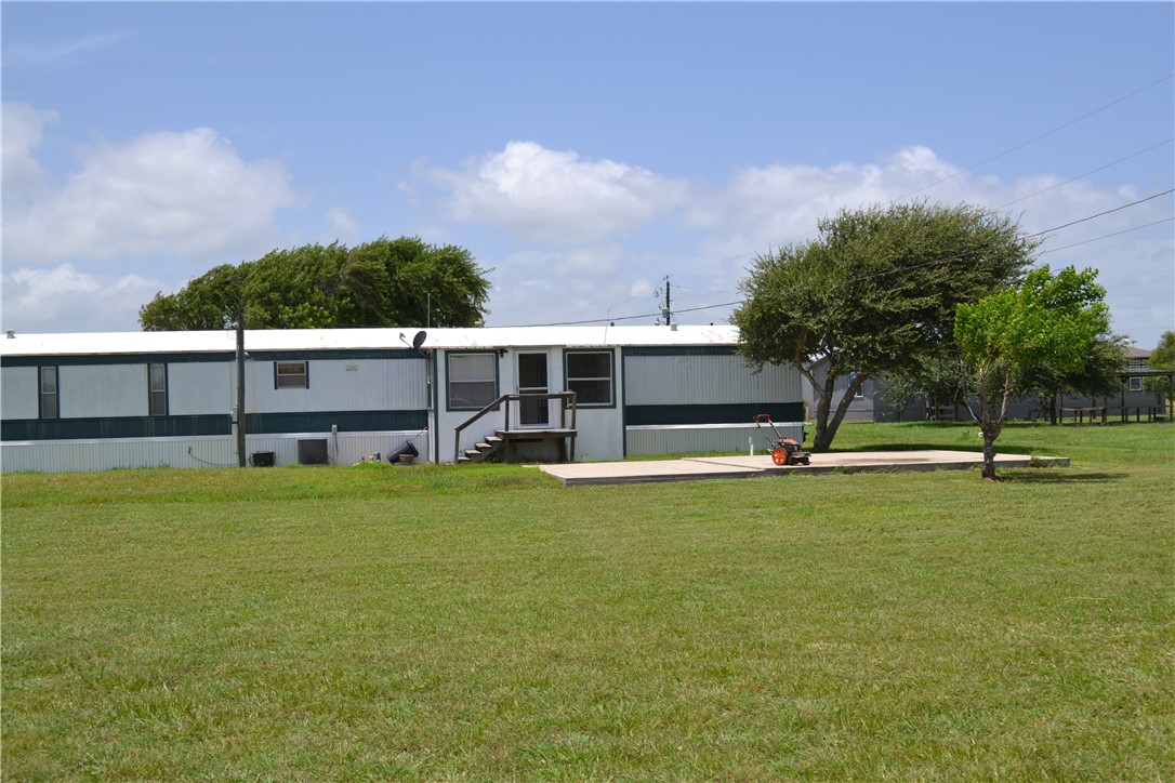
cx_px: 588
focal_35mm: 39
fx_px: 1273
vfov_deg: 34.2
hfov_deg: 49.6
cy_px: 392
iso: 100
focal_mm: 26
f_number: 9
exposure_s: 1/320
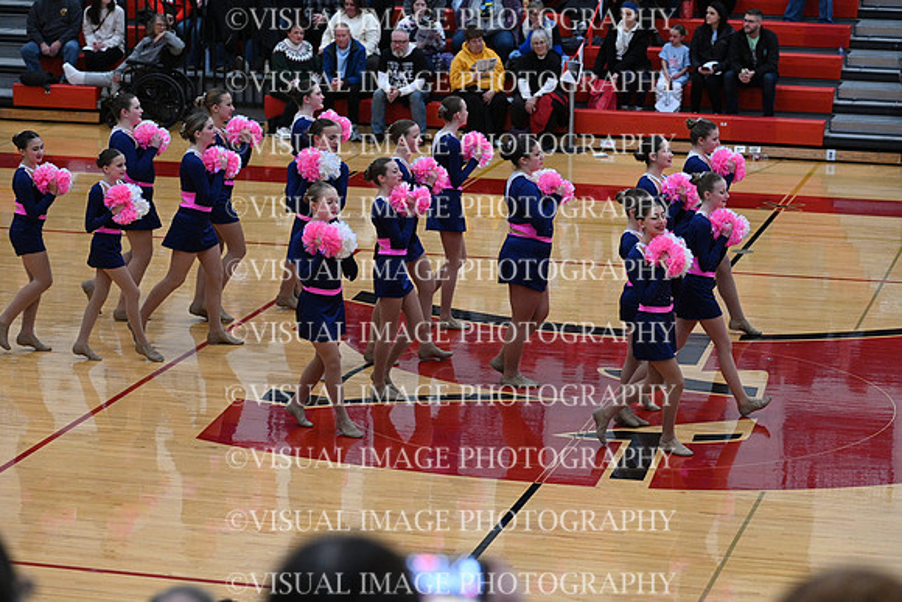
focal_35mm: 110
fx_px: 2757
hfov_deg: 18.6
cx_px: 451
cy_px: 301
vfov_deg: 12.5
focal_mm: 110
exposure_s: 1/400
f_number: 4
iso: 4000
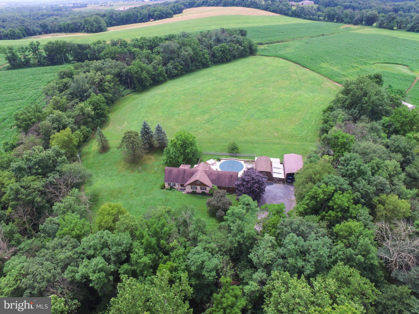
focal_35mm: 20
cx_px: 210
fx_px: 242
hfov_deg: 81.7
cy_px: 157
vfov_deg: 66.0
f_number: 2.8
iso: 100
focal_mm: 3.61
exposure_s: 1/490
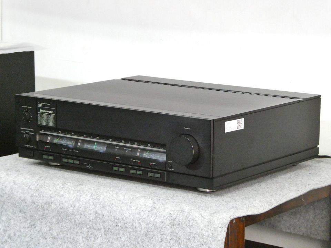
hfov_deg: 18.5
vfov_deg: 14.0
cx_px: 166
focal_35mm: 106
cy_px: 124
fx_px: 1014
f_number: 5.1
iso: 1600
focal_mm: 19
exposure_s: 1/60
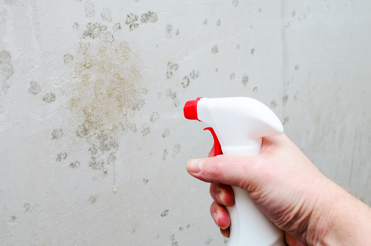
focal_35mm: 39
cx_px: 186
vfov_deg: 34.1
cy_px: 123
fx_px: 401
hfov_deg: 49.6
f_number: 11
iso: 200
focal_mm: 26
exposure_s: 1/80
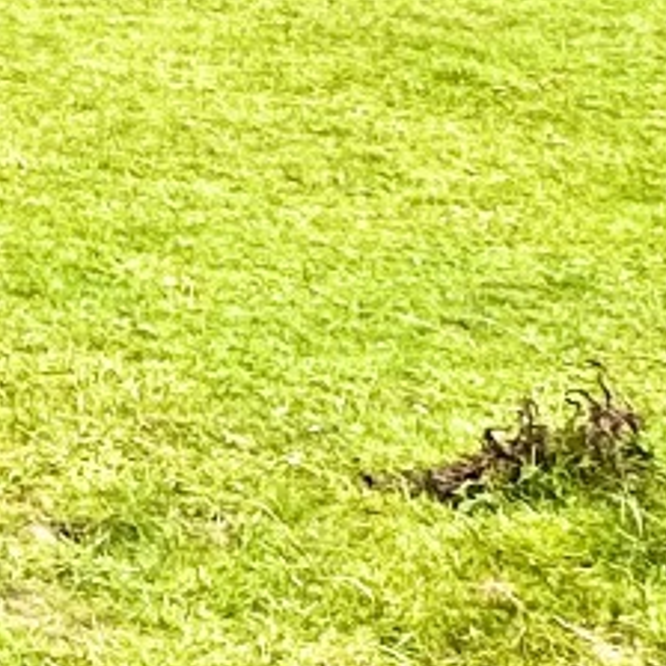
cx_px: -1383
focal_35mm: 113
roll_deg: +0.4
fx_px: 2460
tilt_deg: +4.3
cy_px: -532
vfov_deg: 13.8
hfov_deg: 10.4
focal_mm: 2.22
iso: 50
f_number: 2.2
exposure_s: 1/2882
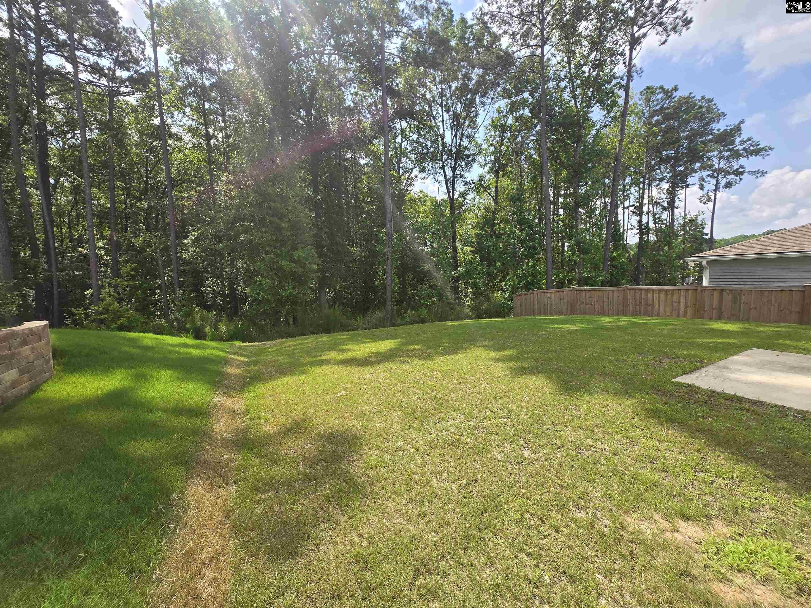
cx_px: 406
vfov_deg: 89.9
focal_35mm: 13
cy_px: 304
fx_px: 305
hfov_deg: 106.2
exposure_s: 1/748
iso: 25
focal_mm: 1.7
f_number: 2.2
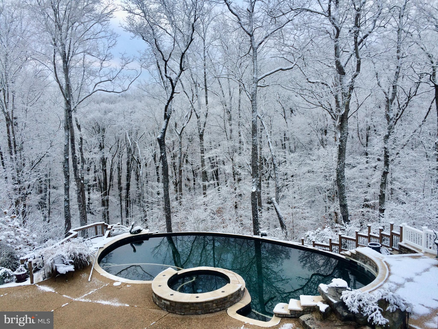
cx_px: 219
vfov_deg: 48.2
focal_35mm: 29
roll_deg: +3.3
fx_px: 367
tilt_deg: -7.4
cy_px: 164
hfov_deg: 61.7
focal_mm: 4.15
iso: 50
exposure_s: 1/120
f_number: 2.2
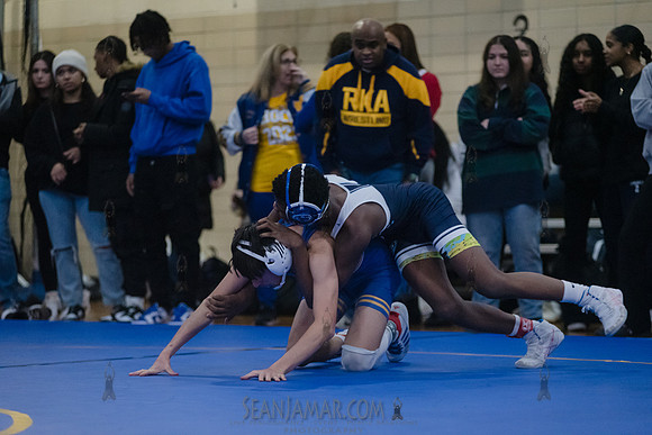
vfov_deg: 10.2
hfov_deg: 15.2
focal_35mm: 135
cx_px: 326
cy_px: 218
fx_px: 2445
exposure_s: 1/400
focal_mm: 135
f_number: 3.2
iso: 8000
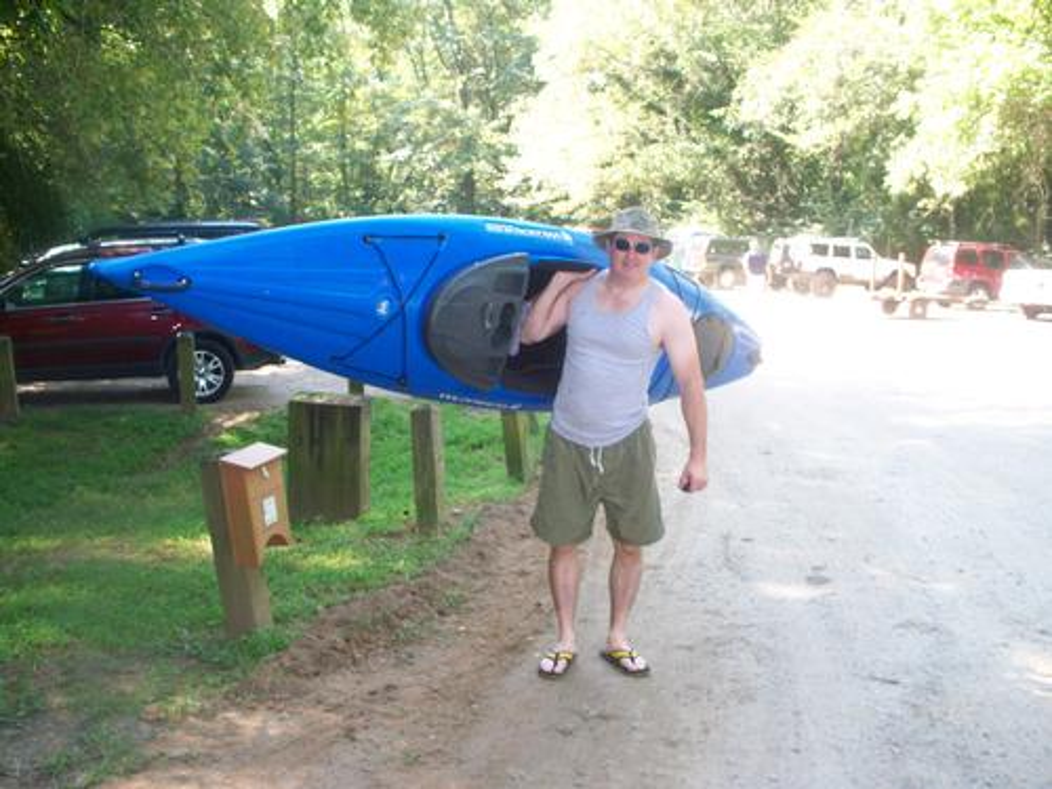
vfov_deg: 39.7
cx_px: 526
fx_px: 1094
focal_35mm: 36
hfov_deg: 51.4
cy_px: 394
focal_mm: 7.54
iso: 160
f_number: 2.8
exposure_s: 1/125
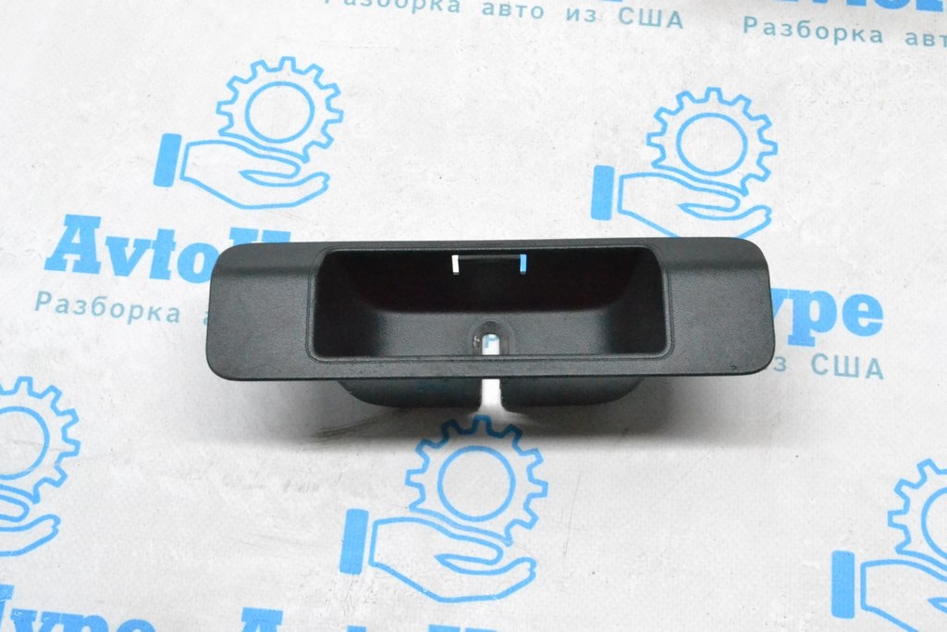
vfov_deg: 25.8
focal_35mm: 52
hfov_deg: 37.8
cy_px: 316
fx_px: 1381
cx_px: 474
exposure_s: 1/160
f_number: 11
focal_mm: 35
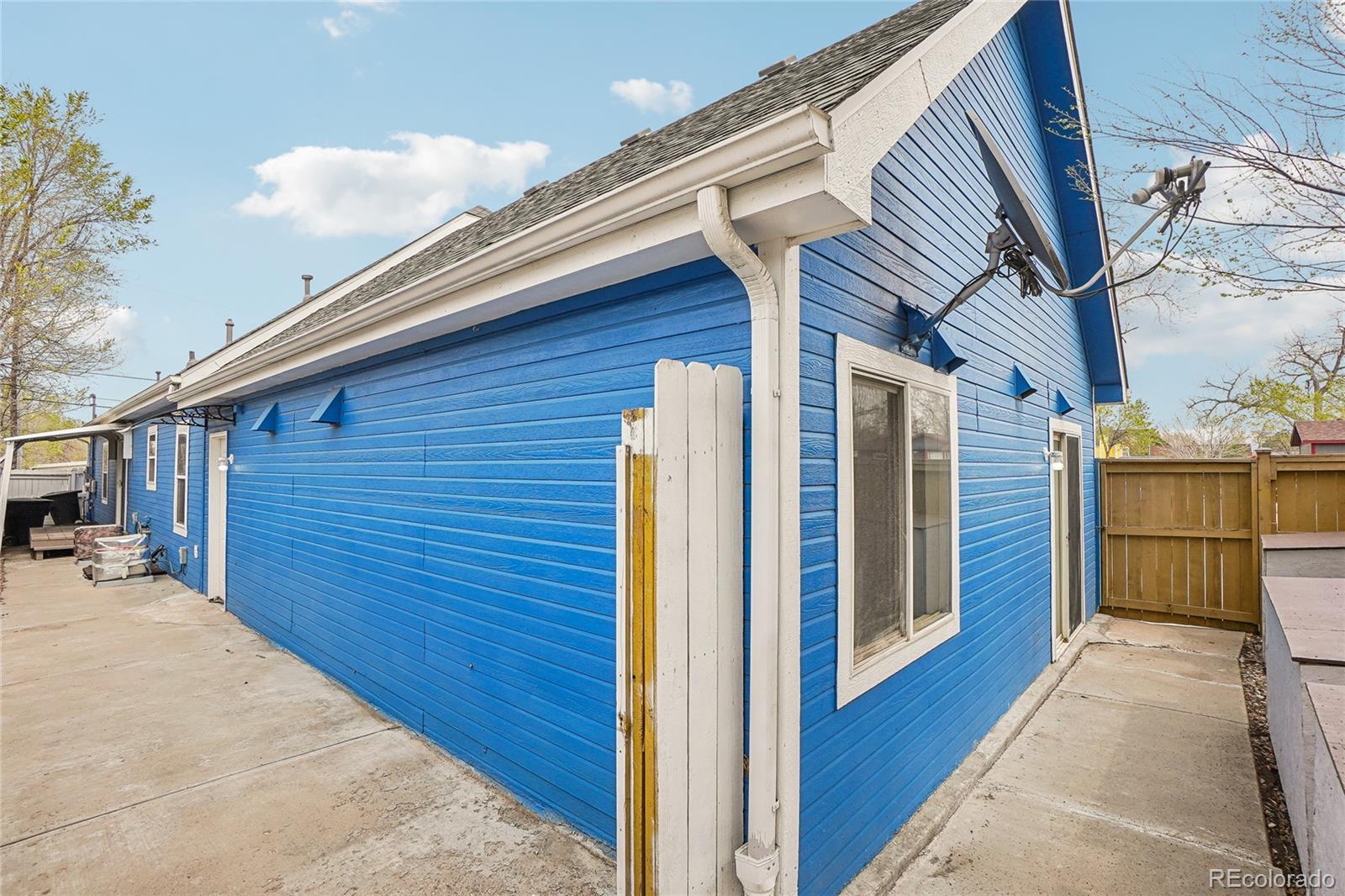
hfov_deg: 100.4
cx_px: 672
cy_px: 448
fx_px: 560
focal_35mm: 15
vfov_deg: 77.3
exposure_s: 1/200
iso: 100
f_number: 8
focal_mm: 10
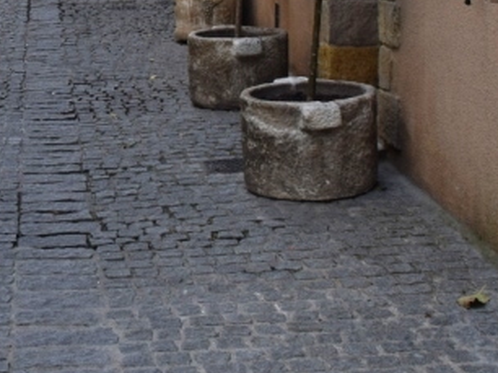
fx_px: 1251
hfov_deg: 21.7
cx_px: 2
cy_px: -94
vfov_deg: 16.2
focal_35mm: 87
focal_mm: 18
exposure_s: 1/320
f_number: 9
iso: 200
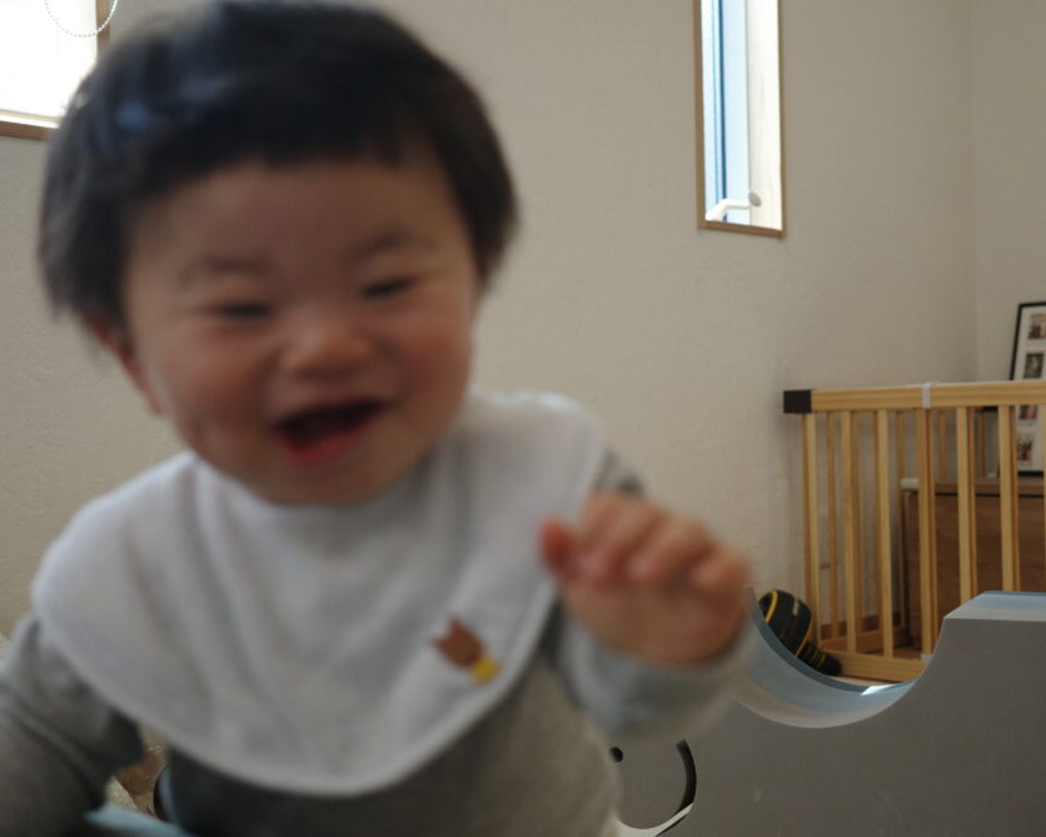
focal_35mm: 46
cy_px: 425
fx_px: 1424
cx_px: 596
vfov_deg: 32.8
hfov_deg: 40.2
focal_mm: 26
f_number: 2.8
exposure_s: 1/80
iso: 800
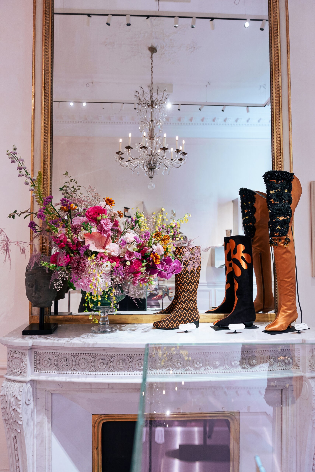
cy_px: 236
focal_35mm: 24
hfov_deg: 53.2
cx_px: 158
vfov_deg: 73.7
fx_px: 315
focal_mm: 24
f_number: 3.5
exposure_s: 1/200
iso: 640
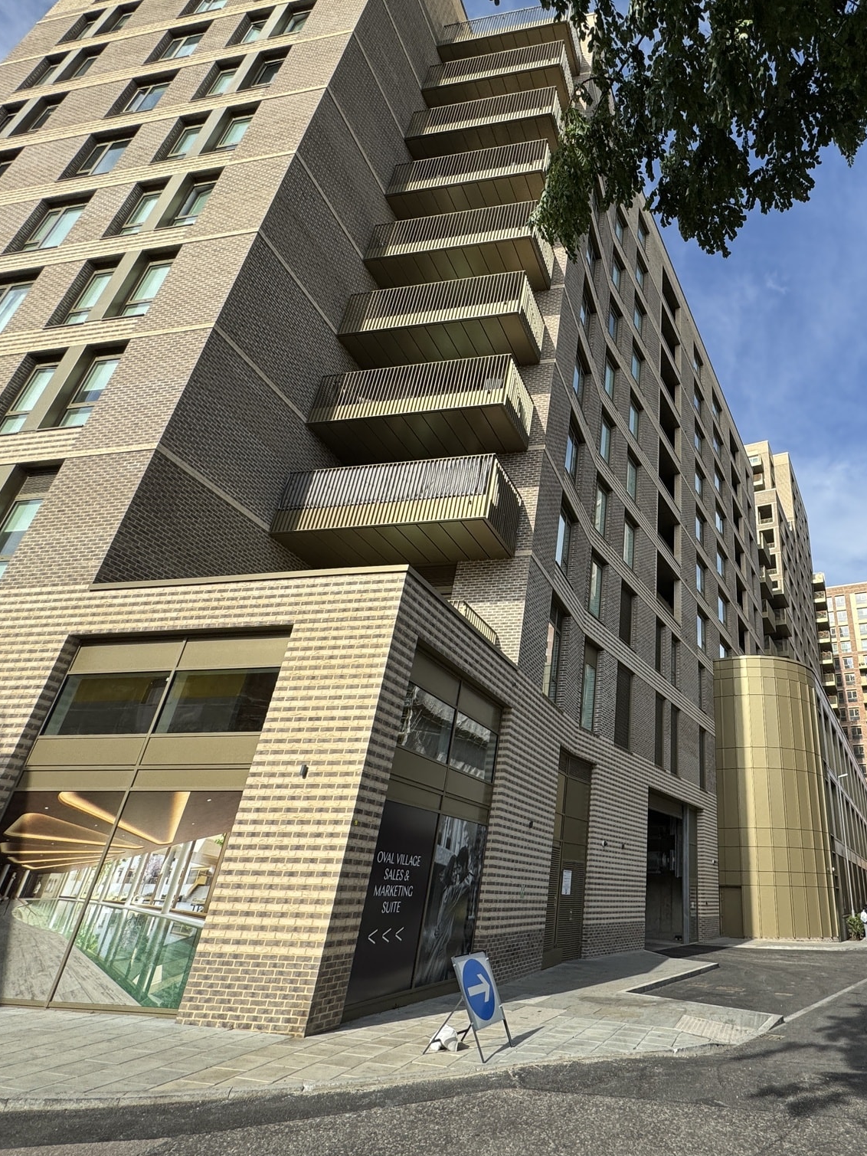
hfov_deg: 64.5
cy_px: 582
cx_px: 652
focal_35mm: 19
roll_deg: -0.6
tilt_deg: +27.6
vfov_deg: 84.7
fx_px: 634
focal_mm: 2.22
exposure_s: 1/1567
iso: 50
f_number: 2.2
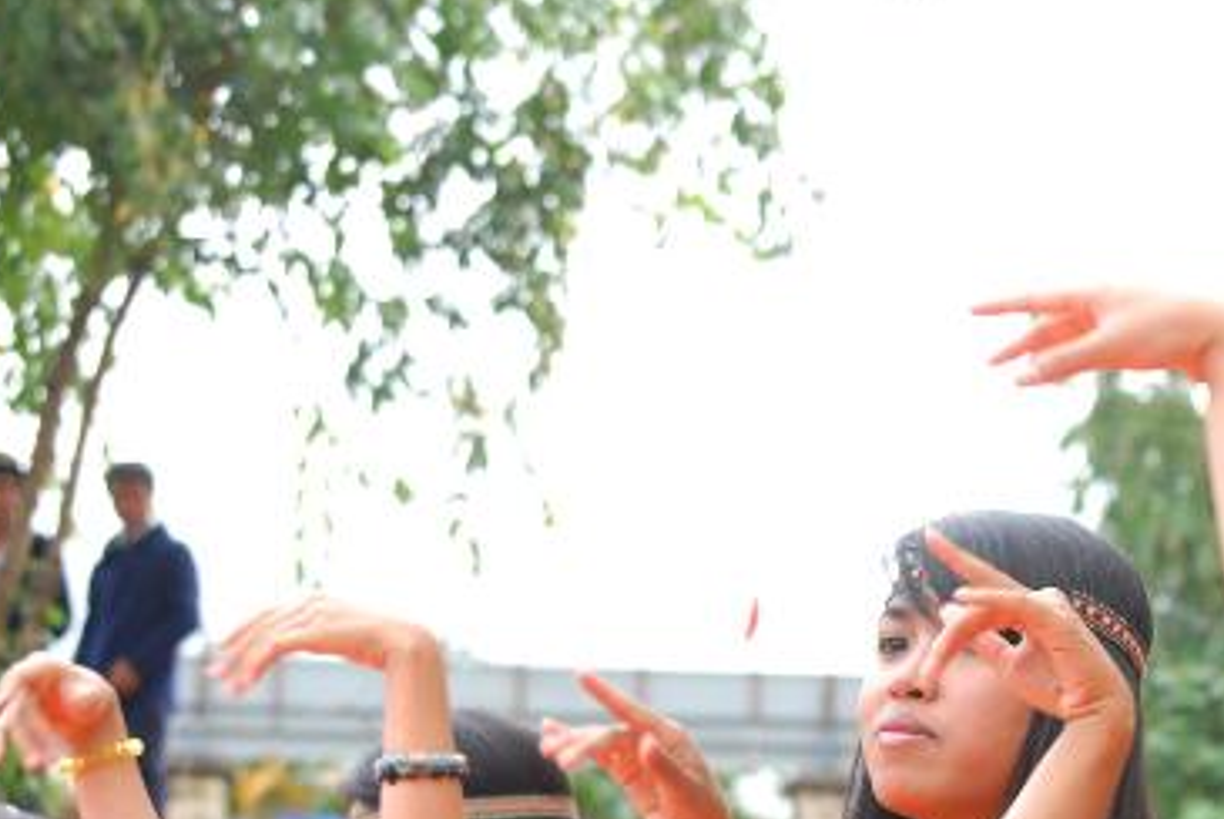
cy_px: 732
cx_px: 994
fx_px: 5512
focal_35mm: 162
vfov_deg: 8.5
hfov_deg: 12.6
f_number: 5.6
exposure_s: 1/125
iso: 200
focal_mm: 55
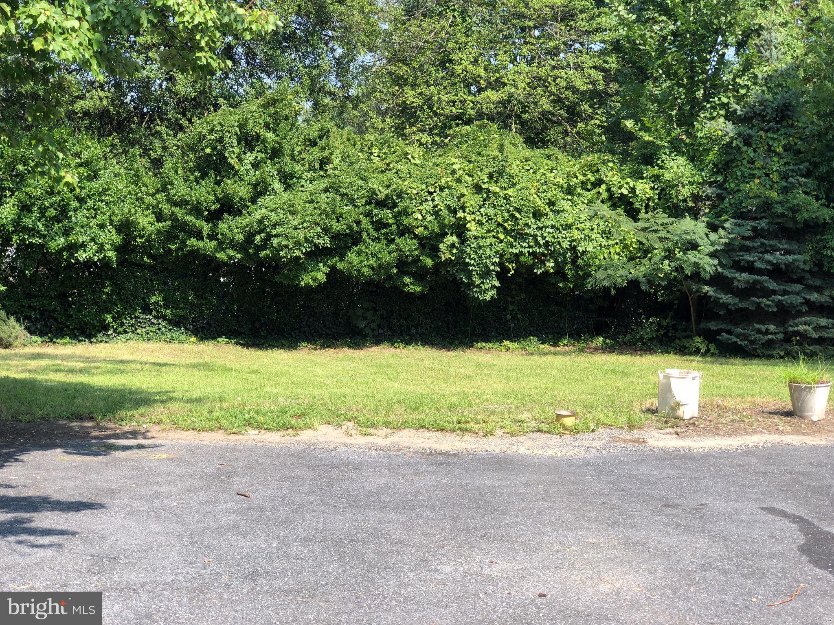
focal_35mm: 57
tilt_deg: -7.6
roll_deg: -1.3
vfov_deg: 25.7
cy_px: 312
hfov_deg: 33.8
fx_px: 1373
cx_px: 417
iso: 20
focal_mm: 6.6
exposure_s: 1/223
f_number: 2.8
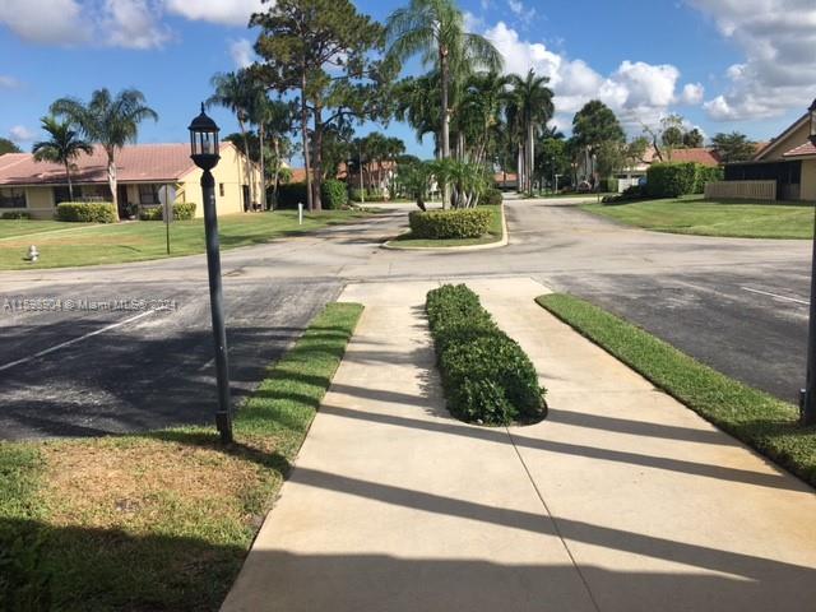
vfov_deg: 48.2
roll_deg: +1.6
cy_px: 306
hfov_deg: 61.7
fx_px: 684
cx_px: 408
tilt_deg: -7.7
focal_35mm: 29
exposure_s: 1/2198
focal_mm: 4.15
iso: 25
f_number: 2.2
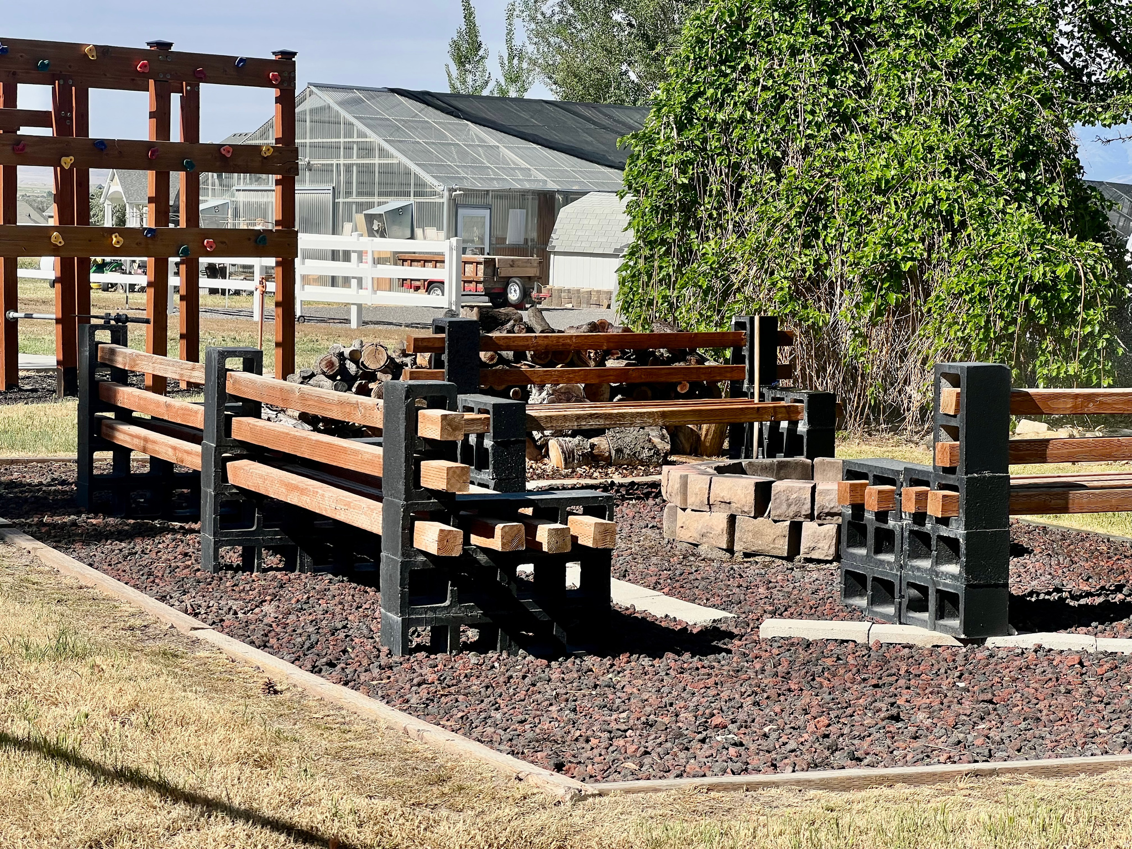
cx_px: 566
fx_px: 2518
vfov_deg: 19.1
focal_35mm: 77
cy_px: 424
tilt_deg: -4.9
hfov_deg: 25.3
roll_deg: -1.3
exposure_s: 1/661
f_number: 2.8
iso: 32
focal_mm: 9
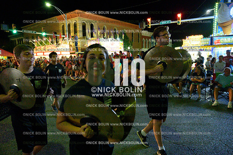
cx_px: 116
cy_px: 78
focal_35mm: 24
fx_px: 155
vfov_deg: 53.1
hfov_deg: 73.8
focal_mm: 24
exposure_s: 1/400
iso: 32000
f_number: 4
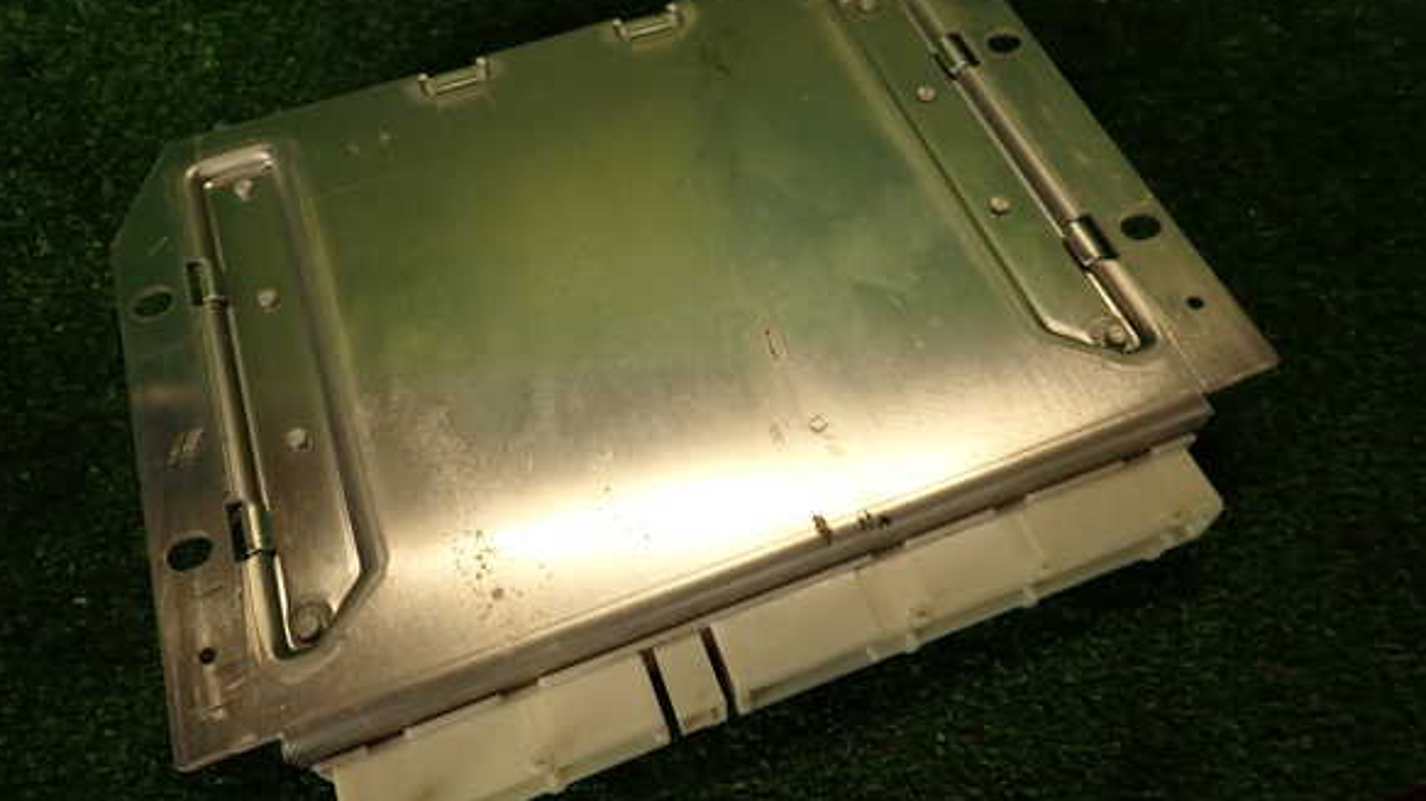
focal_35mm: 28
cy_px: 396
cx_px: 701
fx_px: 1058
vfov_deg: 41.5
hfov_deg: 67.9
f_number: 2
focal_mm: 4.5
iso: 100
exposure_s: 1/125
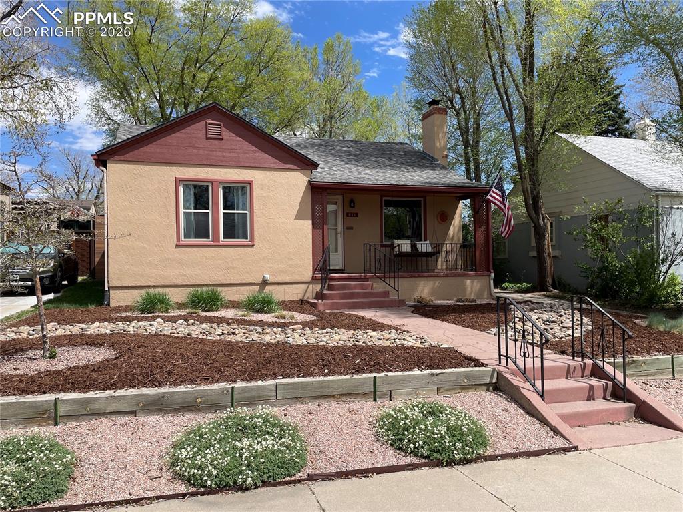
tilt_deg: +1.2
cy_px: 256
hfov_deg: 67.3
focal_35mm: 26
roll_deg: +1.6
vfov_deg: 53.0
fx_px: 513
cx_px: 342
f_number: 1.6
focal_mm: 4.2
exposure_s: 1/3300
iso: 32
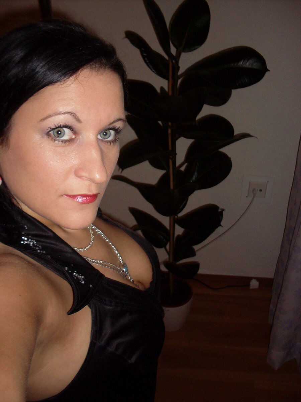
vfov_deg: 49.0
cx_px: 150
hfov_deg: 37.7
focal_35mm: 38
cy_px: 201
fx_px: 441
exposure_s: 1/45
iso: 100
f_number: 2.8
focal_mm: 6.3
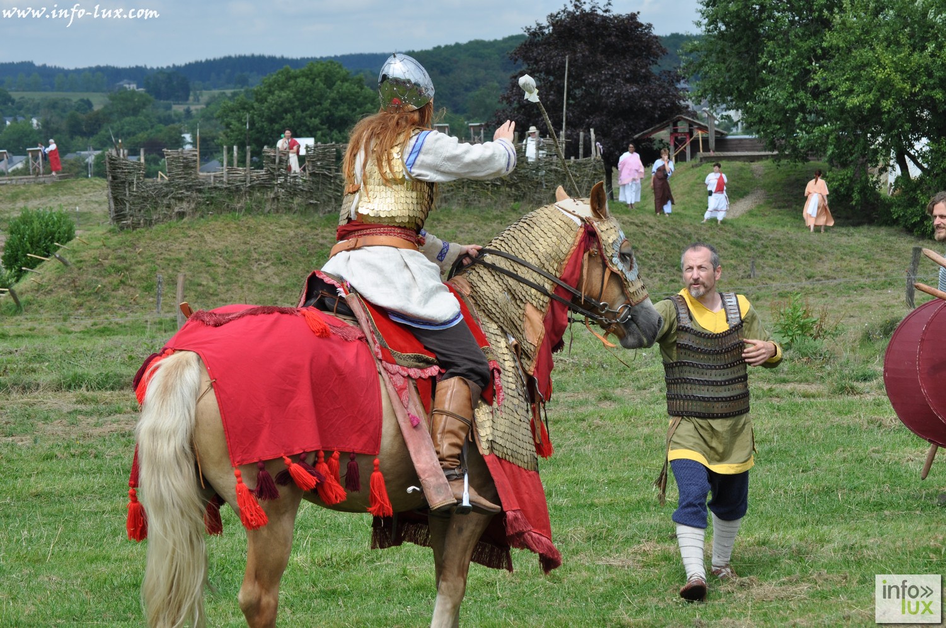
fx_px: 2835
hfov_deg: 18.9
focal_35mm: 108
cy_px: 314
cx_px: 473
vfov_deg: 12.6
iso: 200
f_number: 9
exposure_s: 1/320
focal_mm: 72
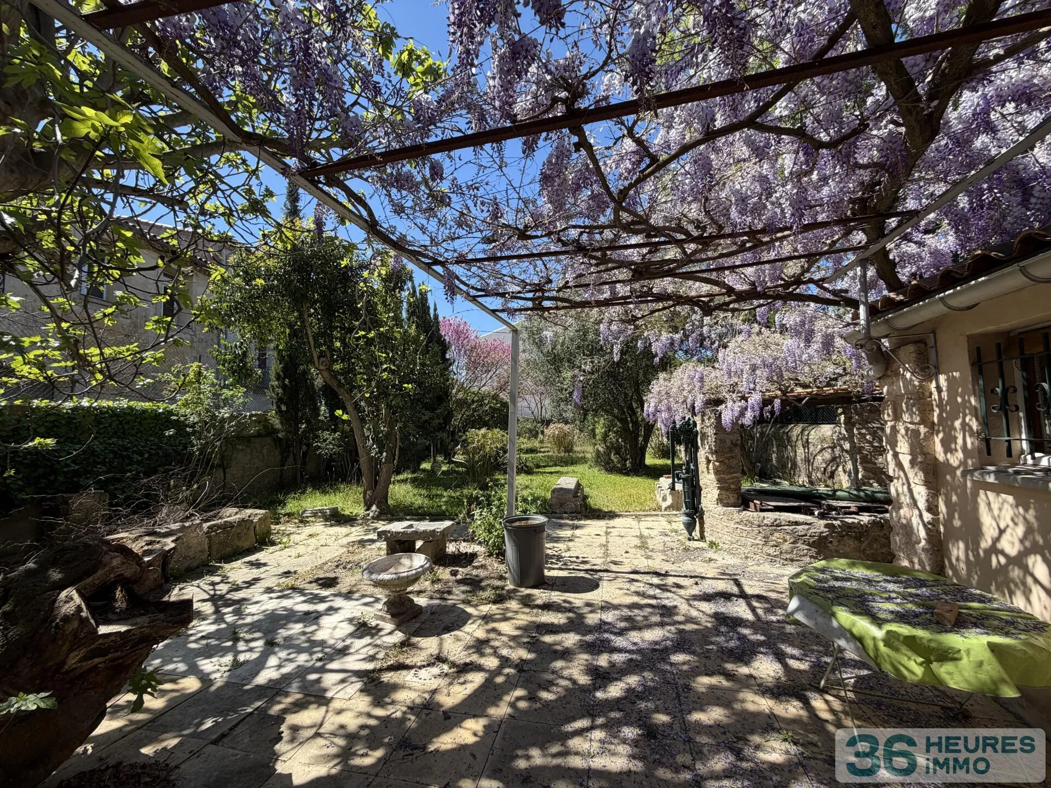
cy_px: 394
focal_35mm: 14
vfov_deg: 85.7
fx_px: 425
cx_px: 526
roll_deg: +1.5
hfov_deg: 102.1
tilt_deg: +4.0
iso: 40
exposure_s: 1/664
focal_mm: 2.22
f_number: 2.2
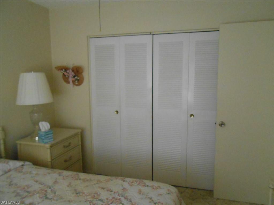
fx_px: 206
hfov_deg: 67.3
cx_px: 137
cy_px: 102
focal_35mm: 26
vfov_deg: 53.1
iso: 800
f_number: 3.5
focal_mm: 4.6
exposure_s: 1/80
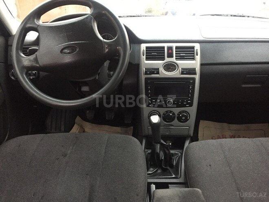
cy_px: 101
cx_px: 134
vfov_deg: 48.2
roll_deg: +4.6
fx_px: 225
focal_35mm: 29
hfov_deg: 61.7
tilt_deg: -25.5
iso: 320
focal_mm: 4.15
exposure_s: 1/17
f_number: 2.2
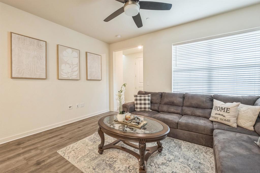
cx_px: 130
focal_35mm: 15
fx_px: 108
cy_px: 86
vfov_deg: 77.3
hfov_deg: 100.4
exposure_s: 1/10
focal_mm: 10
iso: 400
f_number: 8
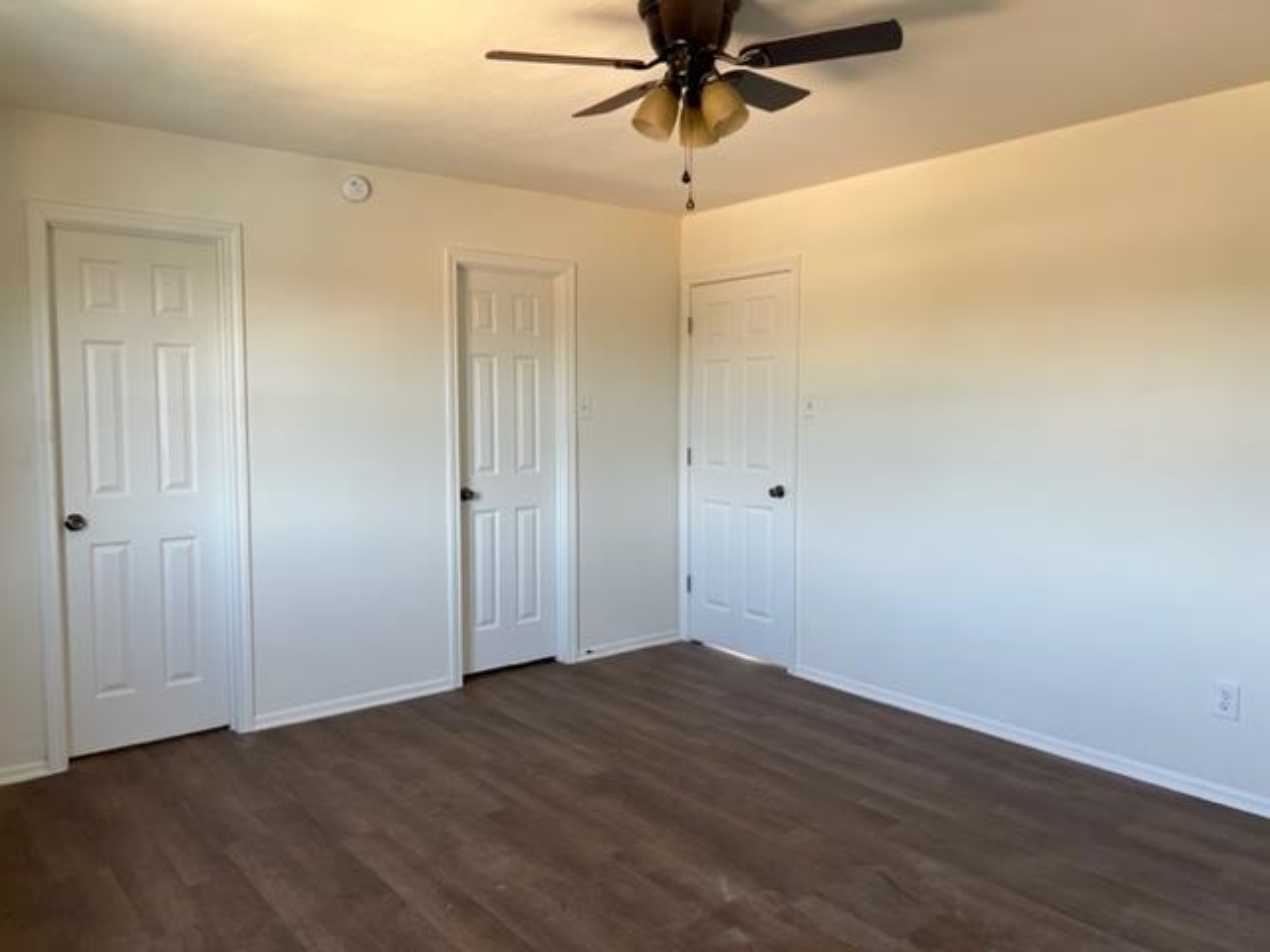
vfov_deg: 53.1
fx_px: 954
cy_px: 476
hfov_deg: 67.3
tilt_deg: -3.8
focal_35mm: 26
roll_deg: -0.2
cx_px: 635
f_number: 1.5
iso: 64
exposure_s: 1/121
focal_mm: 5.7
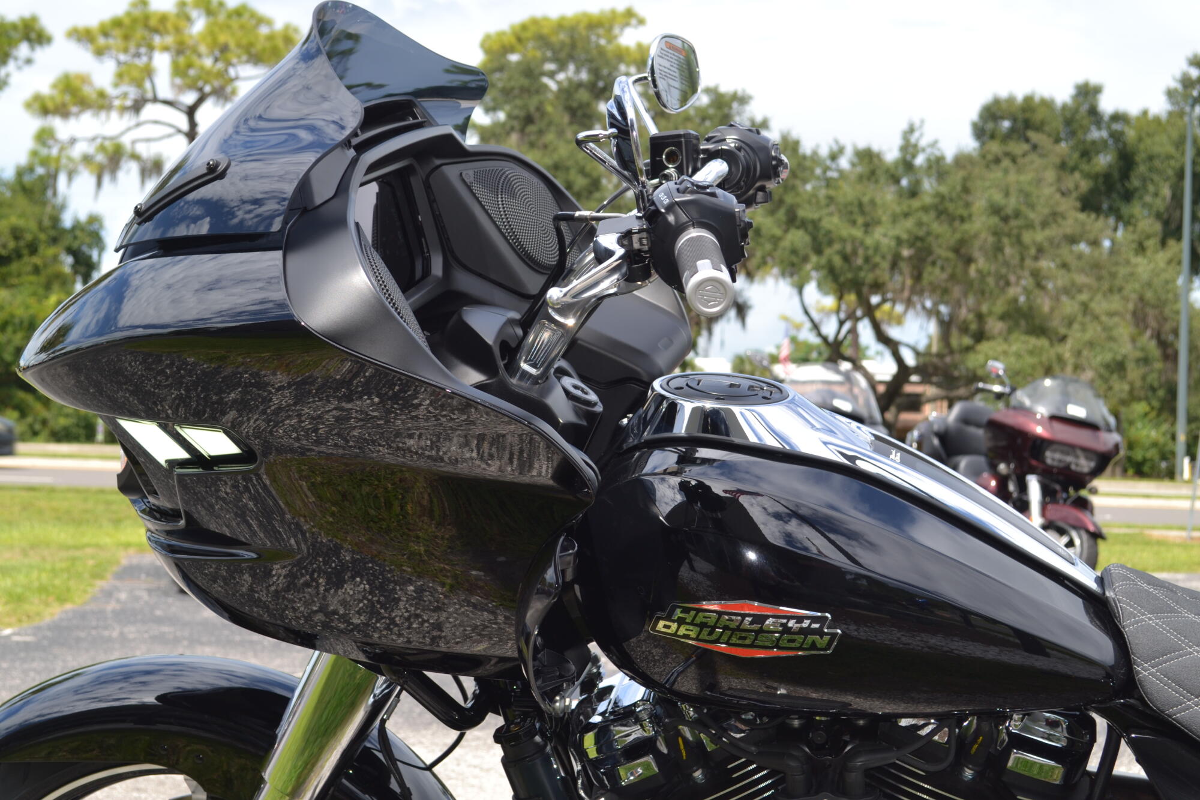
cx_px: 600
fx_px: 2100
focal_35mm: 63
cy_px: 400
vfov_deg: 21.6
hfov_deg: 31.9
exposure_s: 1/200
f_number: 8
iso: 100
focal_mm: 42
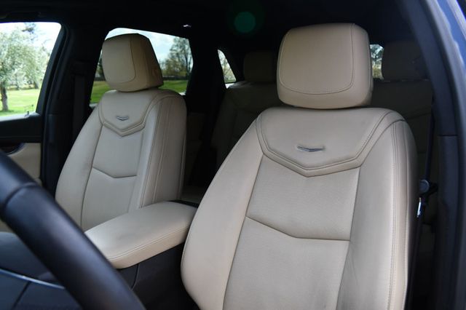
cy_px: 155
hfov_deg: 62.0
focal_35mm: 30
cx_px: 233
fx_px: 388
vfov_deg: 43.6
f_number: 5.6
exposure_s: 1/250
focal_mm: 20
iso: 280
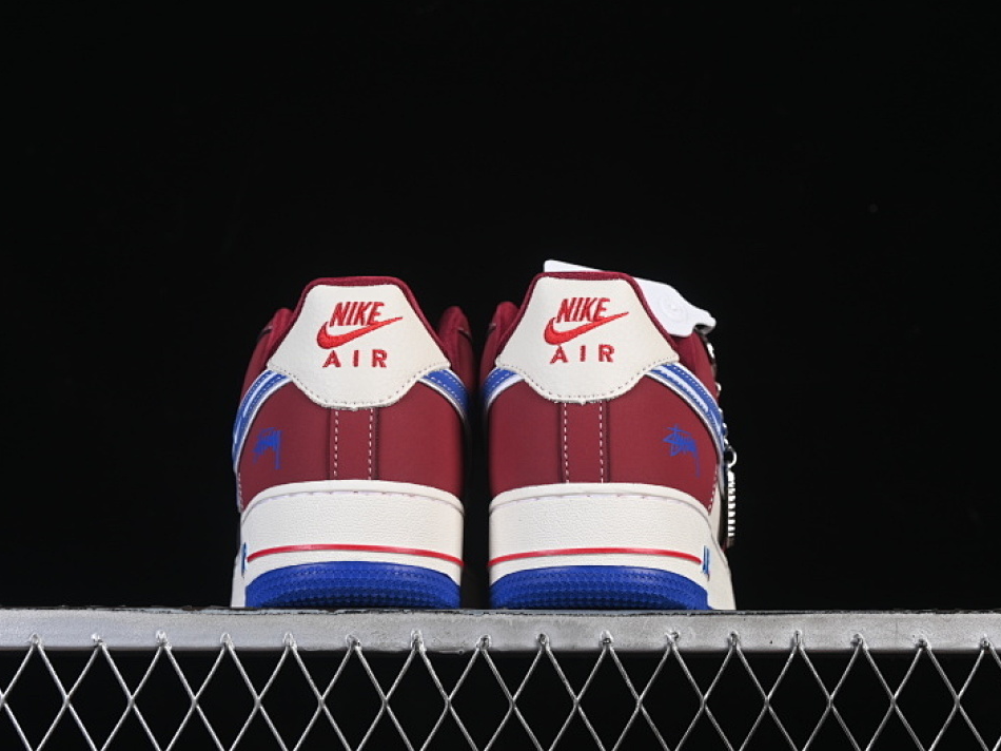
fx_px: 2371
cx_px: 472
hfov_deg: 23.8
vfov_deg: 18.0
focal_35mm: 82
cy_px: 372
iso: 160
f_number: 8
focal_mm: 50
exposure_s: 1/80
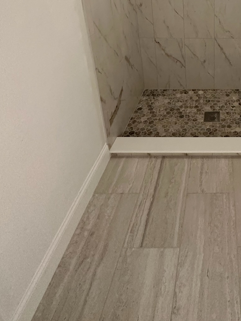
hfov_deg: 44.5
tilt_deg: -19.0
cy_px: 18
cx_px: 224
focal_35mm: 28
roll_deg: -1.5
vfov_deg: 53.4
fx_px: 260
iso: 250
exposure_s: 1/60
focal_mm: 2.22
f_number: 2.2
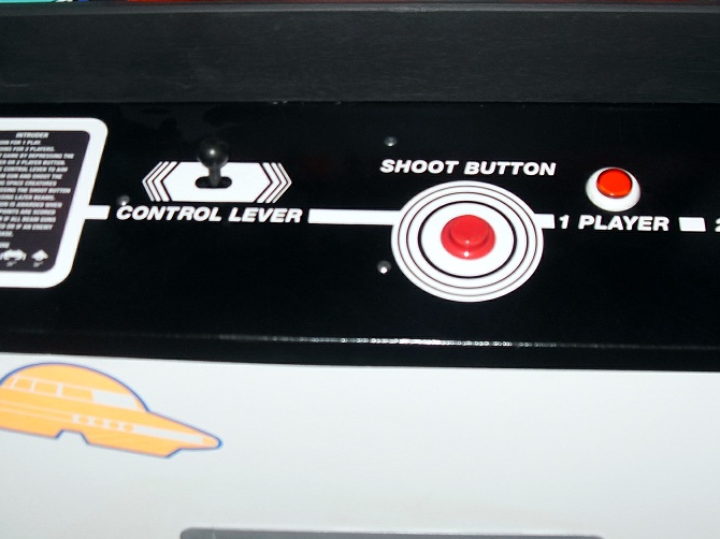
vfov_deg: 27.9
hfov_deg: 36.8
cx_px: 363
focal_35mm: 52
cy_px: 190
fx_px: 1081
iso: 100
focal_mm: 6.3
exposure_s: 1/45
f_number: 2.8
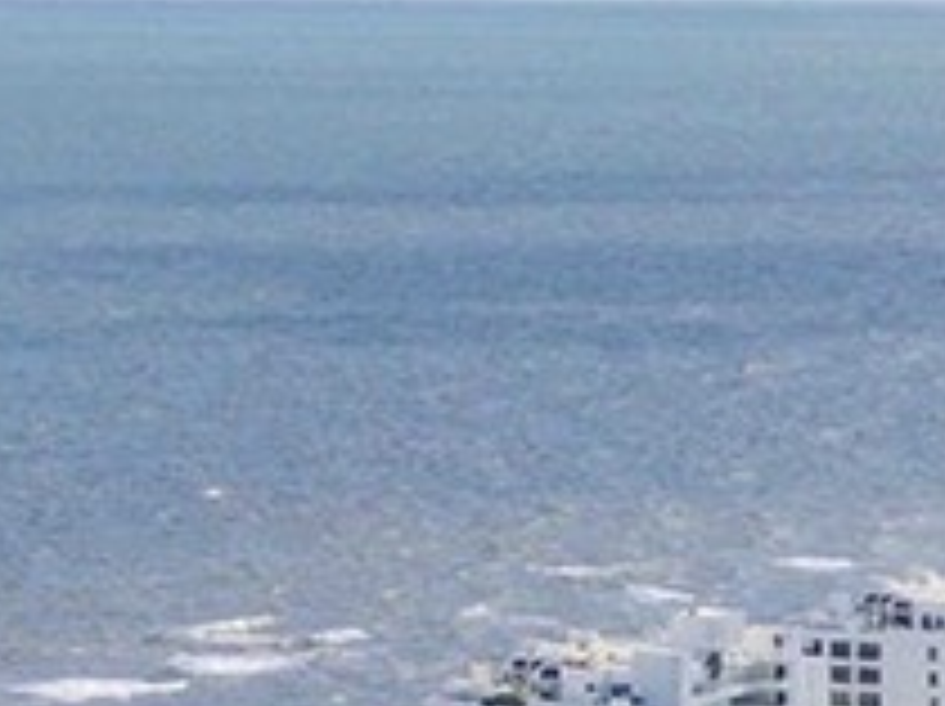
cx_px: 1174
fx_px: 4990
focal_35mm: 183
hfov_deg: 10.6
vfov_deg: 7.4
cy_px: 1884
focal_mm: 6.72
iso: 100
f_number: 1.7
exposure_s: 1/2500
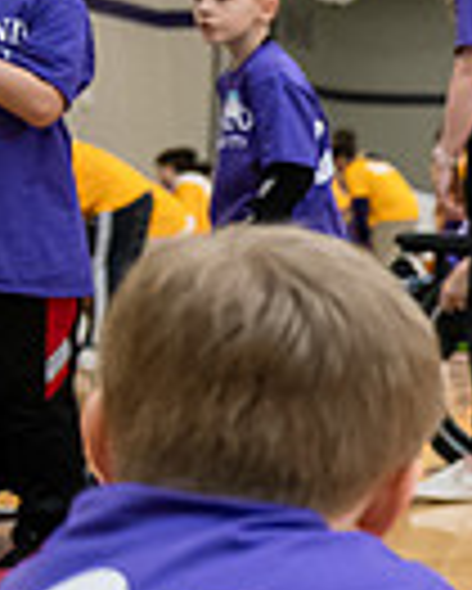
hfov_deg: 9.0
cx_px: 1150
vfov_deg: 12.2
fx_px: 2703
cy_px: 650
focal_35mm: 155
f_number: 3.2
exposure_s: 1/160
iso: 2500
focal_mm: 36
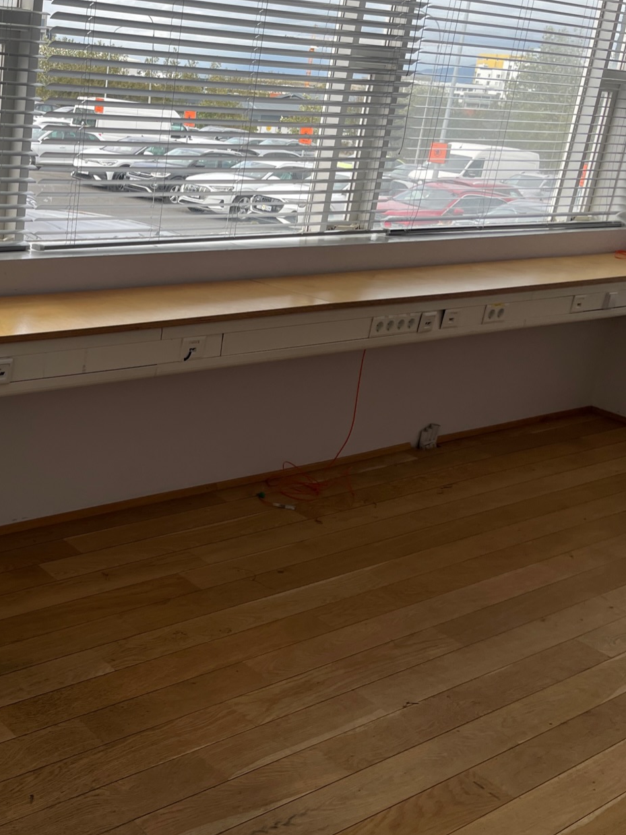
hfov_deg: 31.3
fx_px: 1037
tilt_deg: -17.8
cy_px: 381
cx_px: 12
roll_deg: -3.6
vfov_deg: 43.8
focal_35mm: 43
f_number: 1.6
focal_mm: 5.1
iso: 50
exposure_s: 1/413
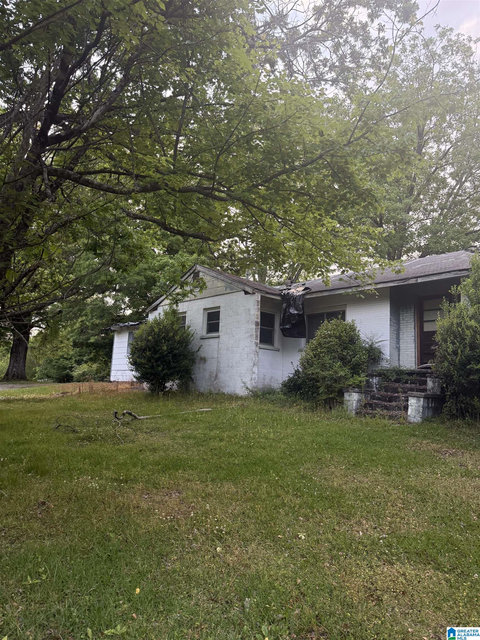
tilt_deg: +7.4
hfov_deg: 56.8
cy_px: 320
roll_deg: -2.5
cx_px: 240
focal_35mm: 24
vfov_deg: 71.6
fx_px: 444
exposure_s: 1/121
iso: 200
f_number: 1.78
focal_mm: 6.76
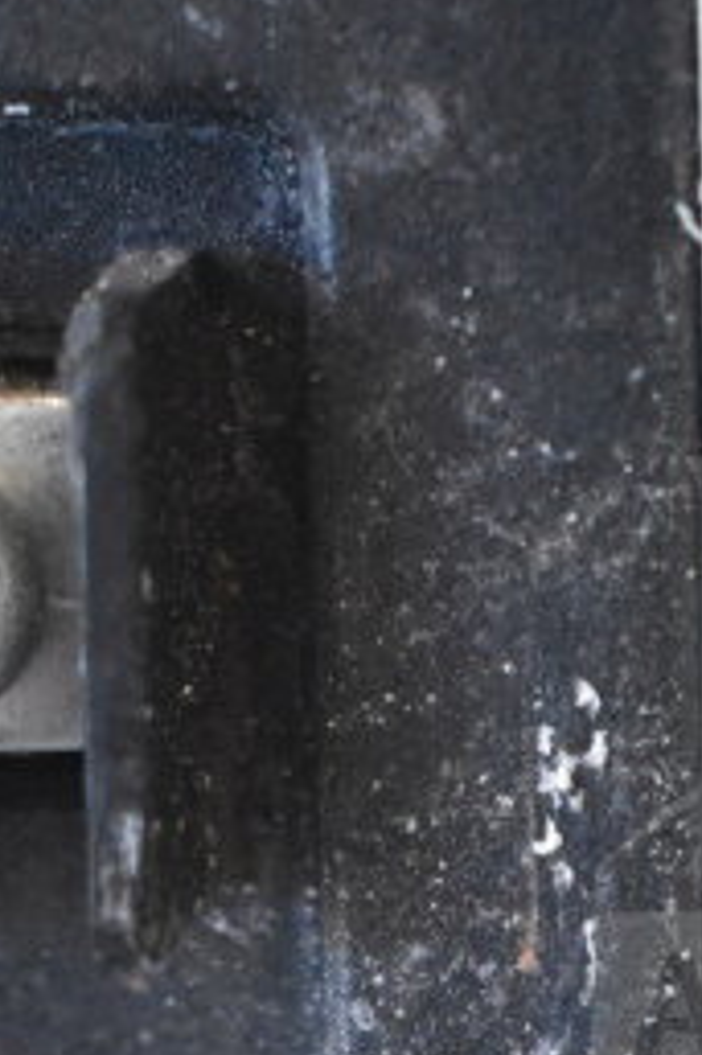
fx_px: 5945
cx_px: 1051
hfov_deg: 6.7
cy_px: 782
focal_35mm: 203
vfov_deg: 10.1
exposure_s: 1/200
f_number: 7.1
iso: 6400
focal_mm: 38
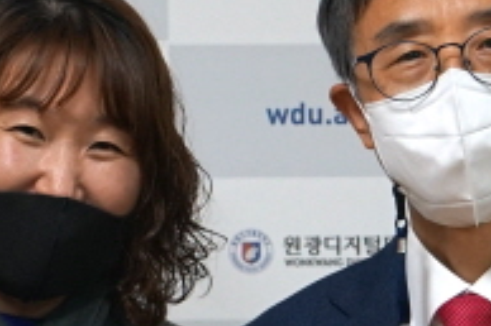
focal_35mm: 223
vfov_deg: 6.1
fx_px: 3039
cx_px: 235
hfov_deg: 9.2
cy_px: 509
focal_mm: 54
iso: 800
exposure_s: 1/160
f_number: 4
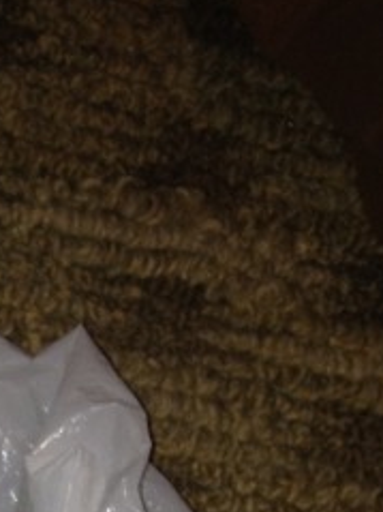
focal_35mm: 150
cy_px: 1033
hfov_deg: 9.5
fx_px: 2215
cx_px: -272
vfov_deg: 11.8
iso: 64
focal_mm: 4.3
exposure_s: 1/33
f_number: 2.4
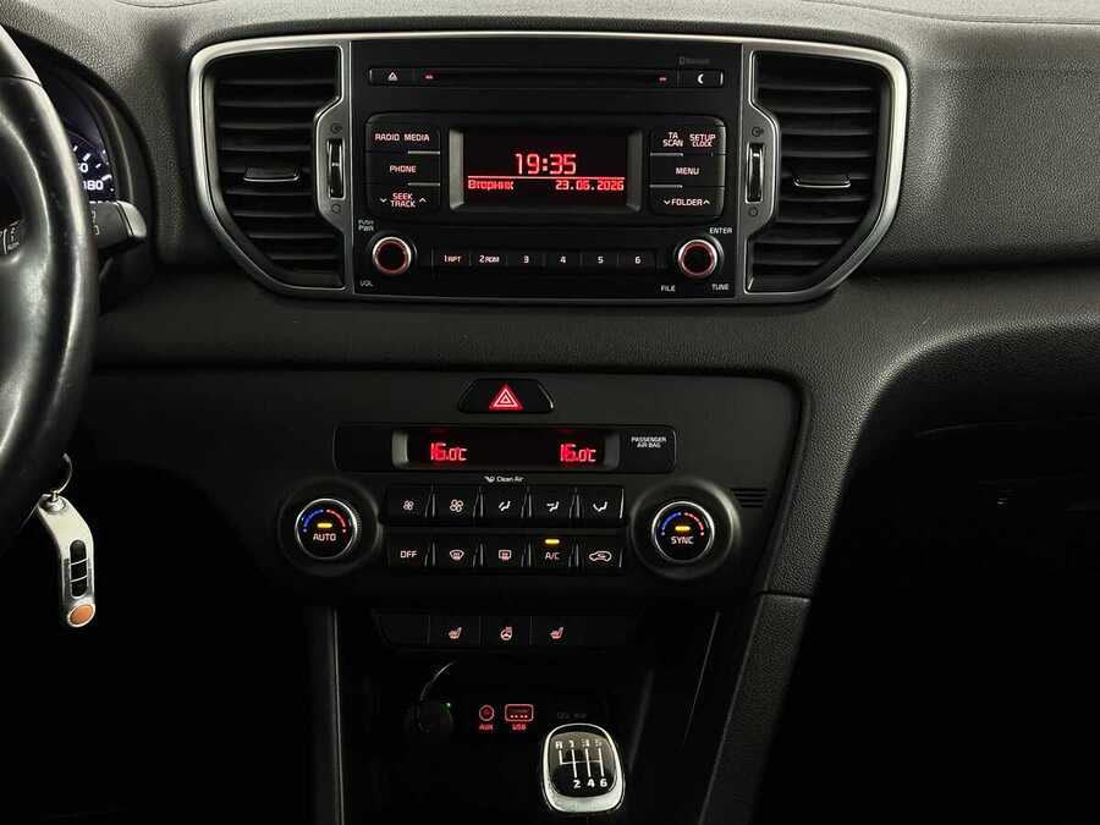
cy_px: 412
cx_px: 550
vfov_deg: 30.3
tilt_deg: -21.9
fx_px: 1525
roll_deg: -0.3
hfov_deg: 39.7
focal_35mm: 48
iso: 250
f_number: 1.78
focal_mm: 6.86
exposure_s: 1/33
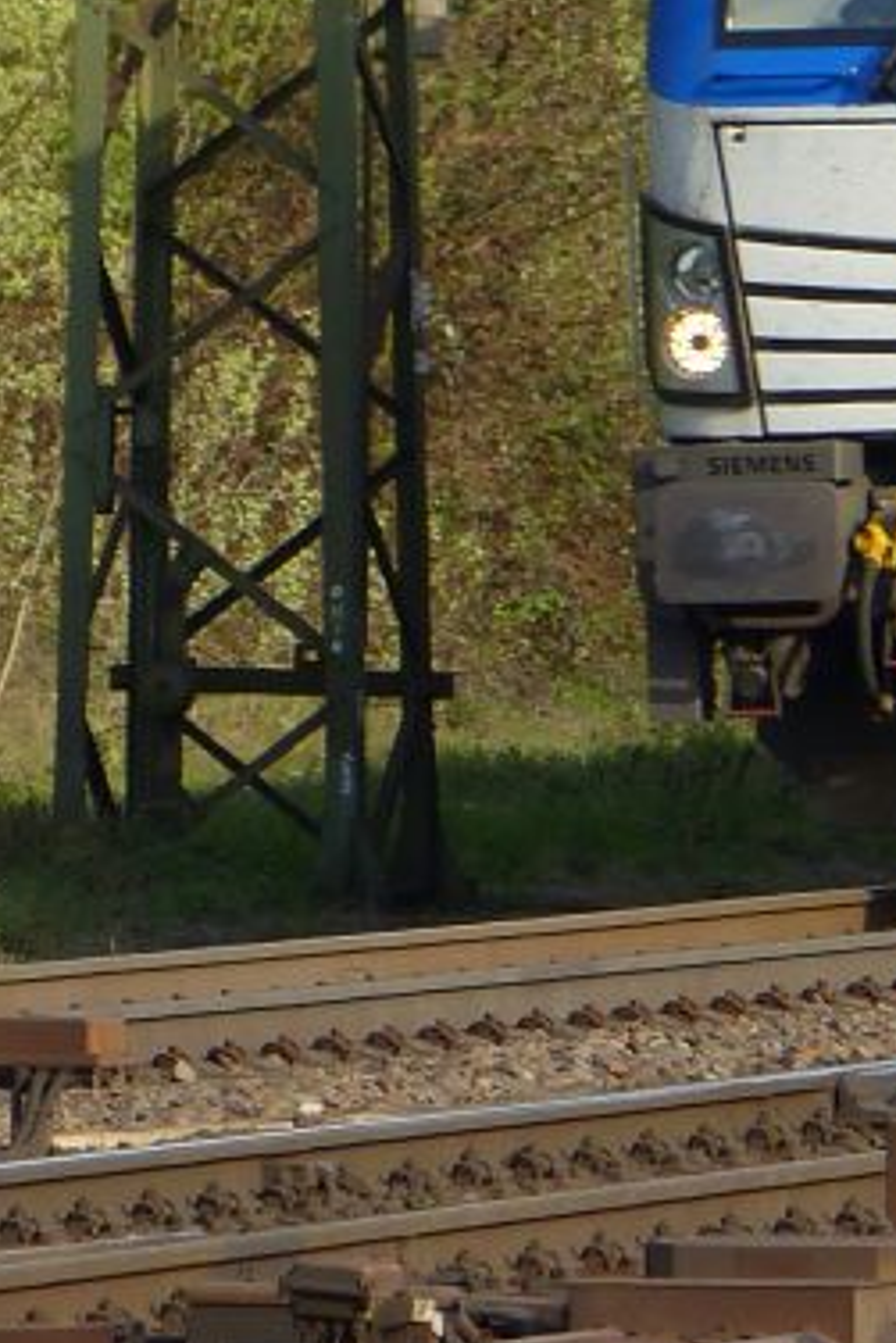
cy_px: -32
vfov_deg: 2.1
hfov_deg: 1.4
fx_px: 36737
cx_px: 1778
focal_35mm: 985
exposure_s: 1/500
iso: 100
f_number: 3.5
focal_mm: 53.4
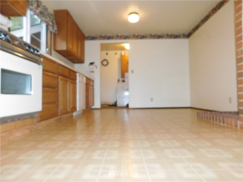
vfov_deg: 58.9
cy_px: 91
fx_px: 161
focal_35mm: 23
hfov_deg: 73.9
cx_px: 122
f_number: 3
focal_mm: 4
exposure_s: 1/30
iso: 400
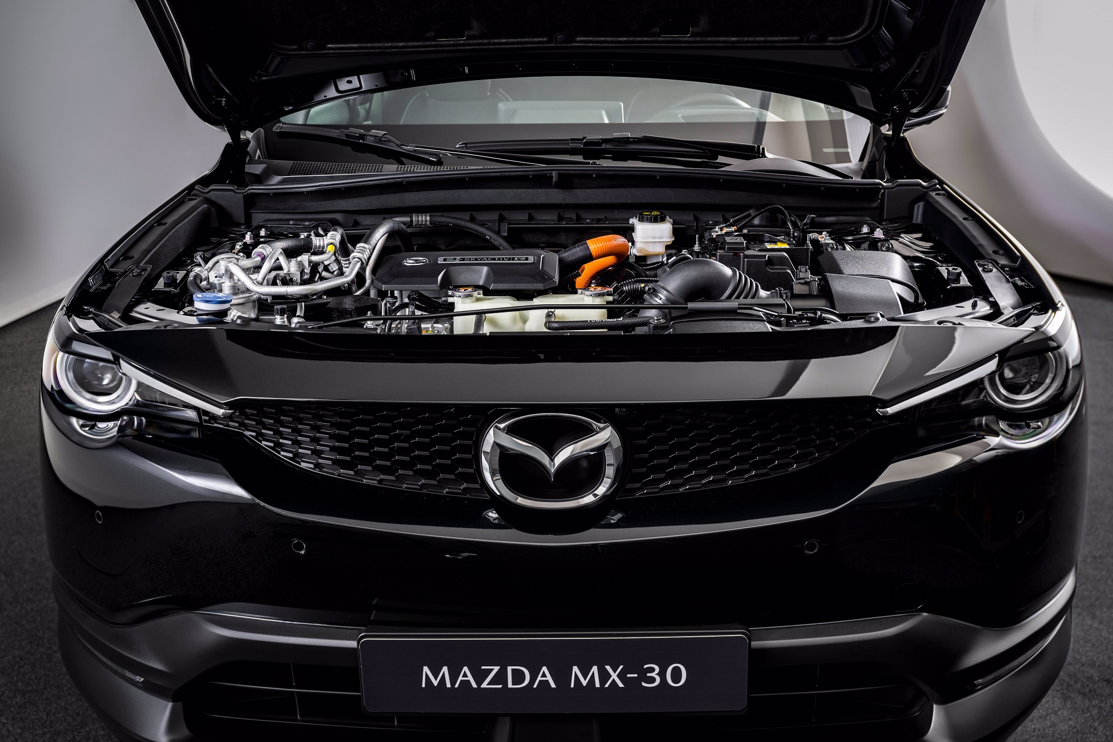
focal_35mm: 37
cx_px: 556
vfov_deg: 35.9
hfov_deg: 51.9
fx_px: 1144
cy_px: 371
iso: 100
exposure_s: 1/2
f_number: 5.6
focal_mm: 37
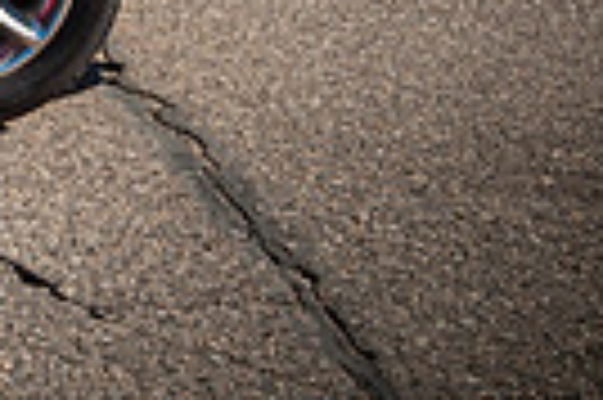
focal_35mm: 104
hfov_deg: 15.2
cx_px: -662
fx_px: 1740
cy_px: -398
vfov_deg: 11.8
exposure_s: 1/320
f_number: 9
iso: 200
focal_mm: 16
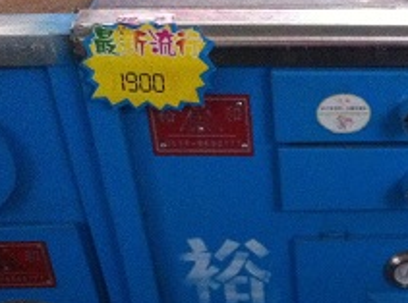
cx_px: 395
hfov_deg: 26.9
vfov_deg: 20.8
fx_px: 811
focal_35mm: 69
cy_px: 266
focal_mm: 3.85
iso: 1000
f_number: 2.8
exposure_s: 1/15
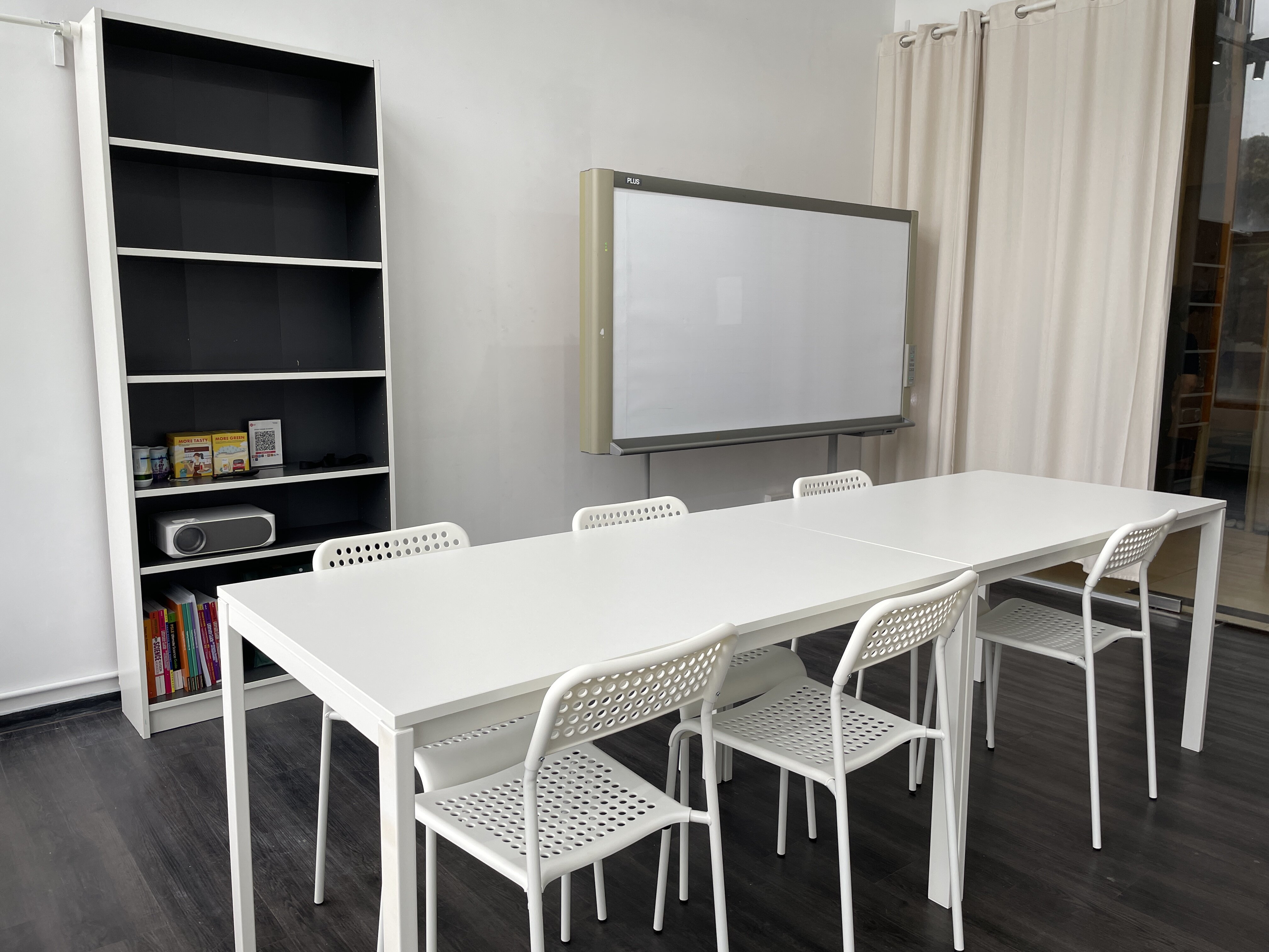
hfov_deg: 67.3
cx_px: 634
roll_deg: -0.1
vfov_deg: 53.1
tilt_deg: -7.5
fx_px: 953
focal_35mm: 26
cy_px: 476
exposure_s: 1/119
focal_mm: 4.2
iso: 32
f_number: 1.6
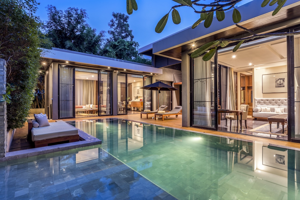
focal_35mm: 18
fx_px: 150
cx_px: 150
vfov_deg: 67.4
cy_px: 100
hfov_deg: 90.0
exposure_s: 13
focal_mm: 18
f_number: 11
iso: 100
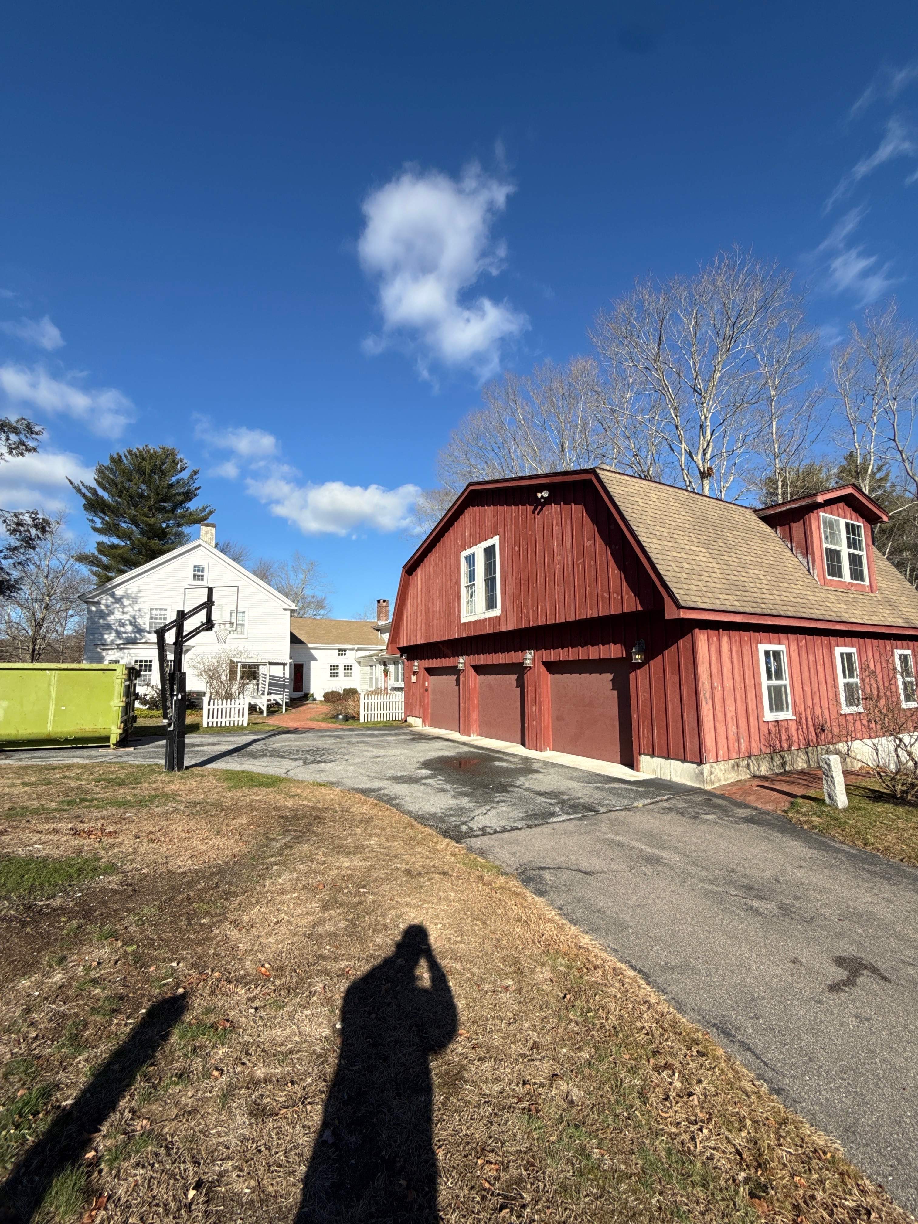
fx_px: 495
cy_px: 612
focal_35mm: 14
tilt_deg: +9.0
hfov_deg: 85.7
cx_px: 459
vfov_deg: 102.1
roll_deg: -0.2
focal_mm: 2.22
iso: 50
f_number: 2.2
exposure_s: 1/2165
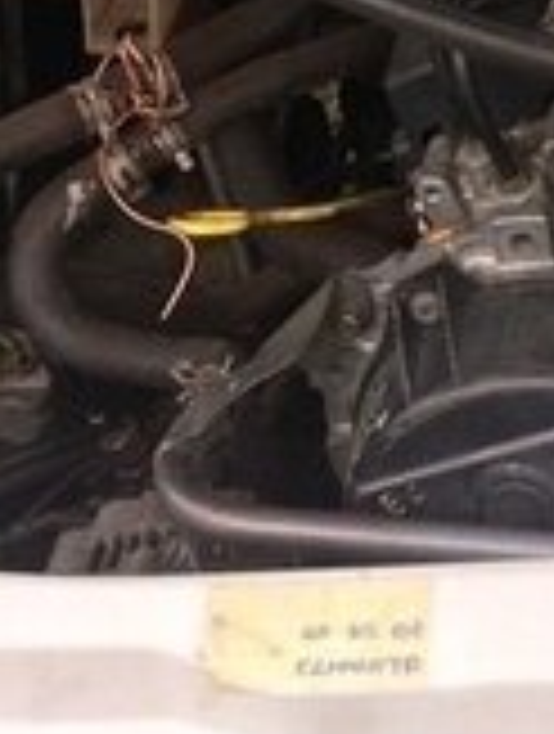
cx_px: 761
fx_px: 1871
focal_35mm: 88
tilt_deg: -33.2
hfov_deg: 15.8
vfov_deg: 20.7
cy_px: -153
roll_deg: +1.1
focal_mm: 4.15
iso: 50
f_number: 2.2
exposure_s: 1/100
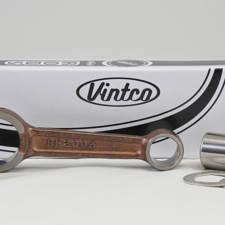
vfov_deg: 16.4
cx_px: 107
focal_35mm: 106
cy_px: 125
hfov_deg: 16.4
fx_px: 780
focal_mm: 26
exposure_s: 1/125
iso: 640
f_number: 5.3
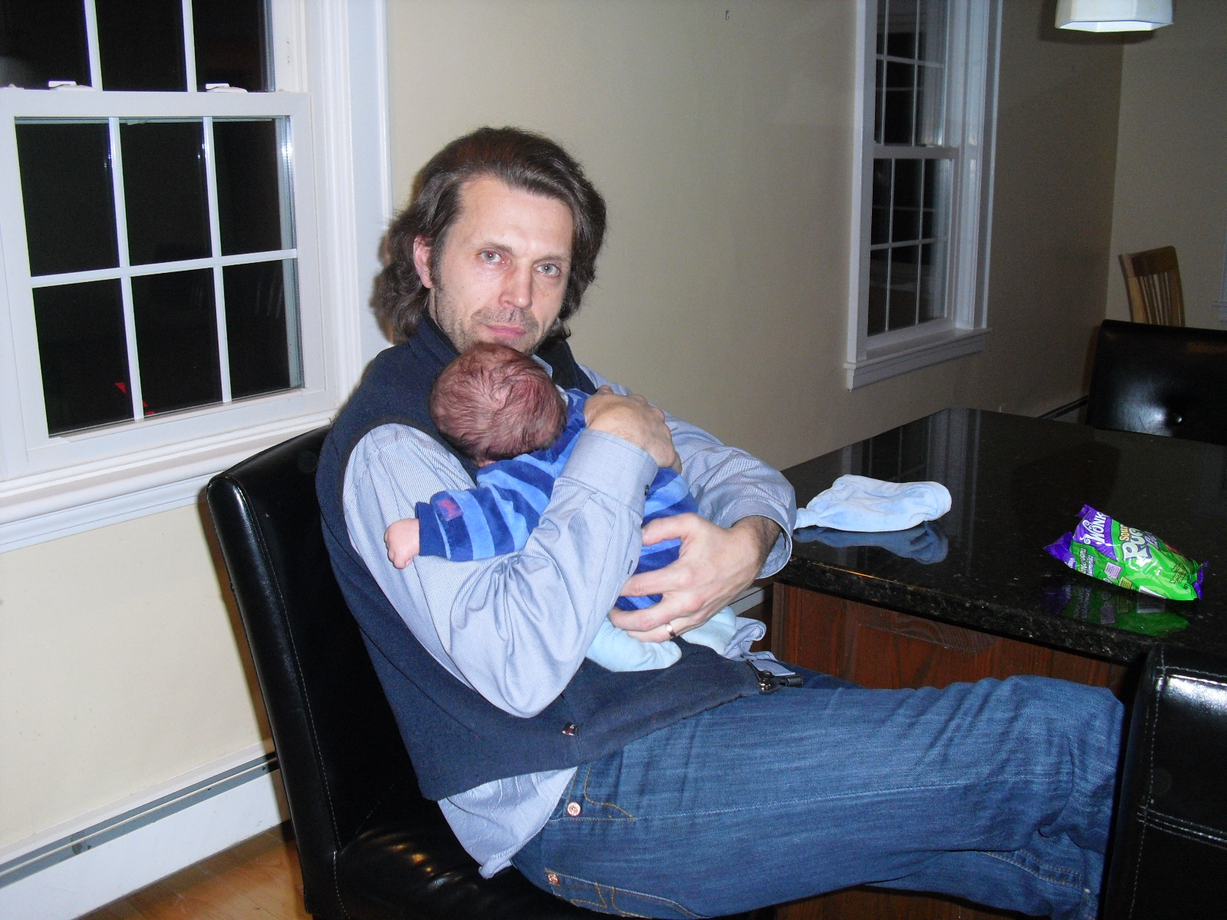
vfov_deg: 39.7
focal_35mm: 36
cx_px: 614
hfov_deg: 51.4
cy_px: 460
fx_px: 1276
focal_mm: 6.3
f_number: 3.1
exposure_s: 1/60
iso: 400
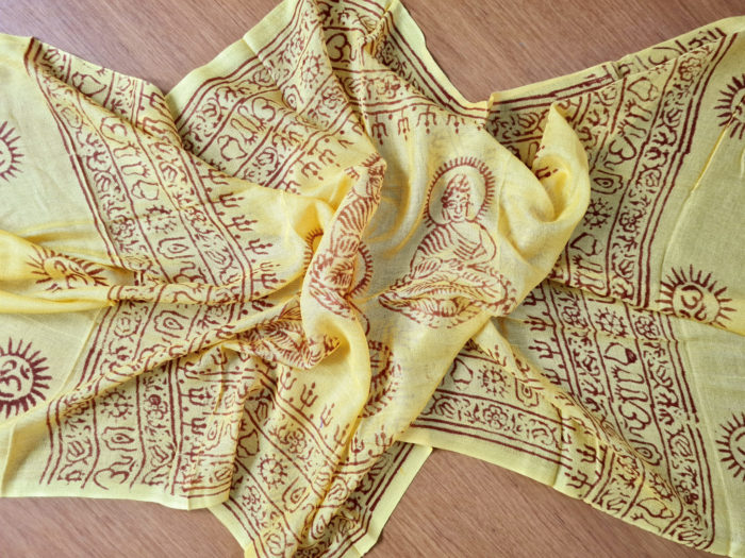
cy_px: 279
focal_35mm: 26
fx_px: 560
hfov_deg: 67.3
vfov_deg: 53.1
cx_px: 372
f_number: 1.8
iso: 160
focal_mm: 5.4
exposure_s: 1/120
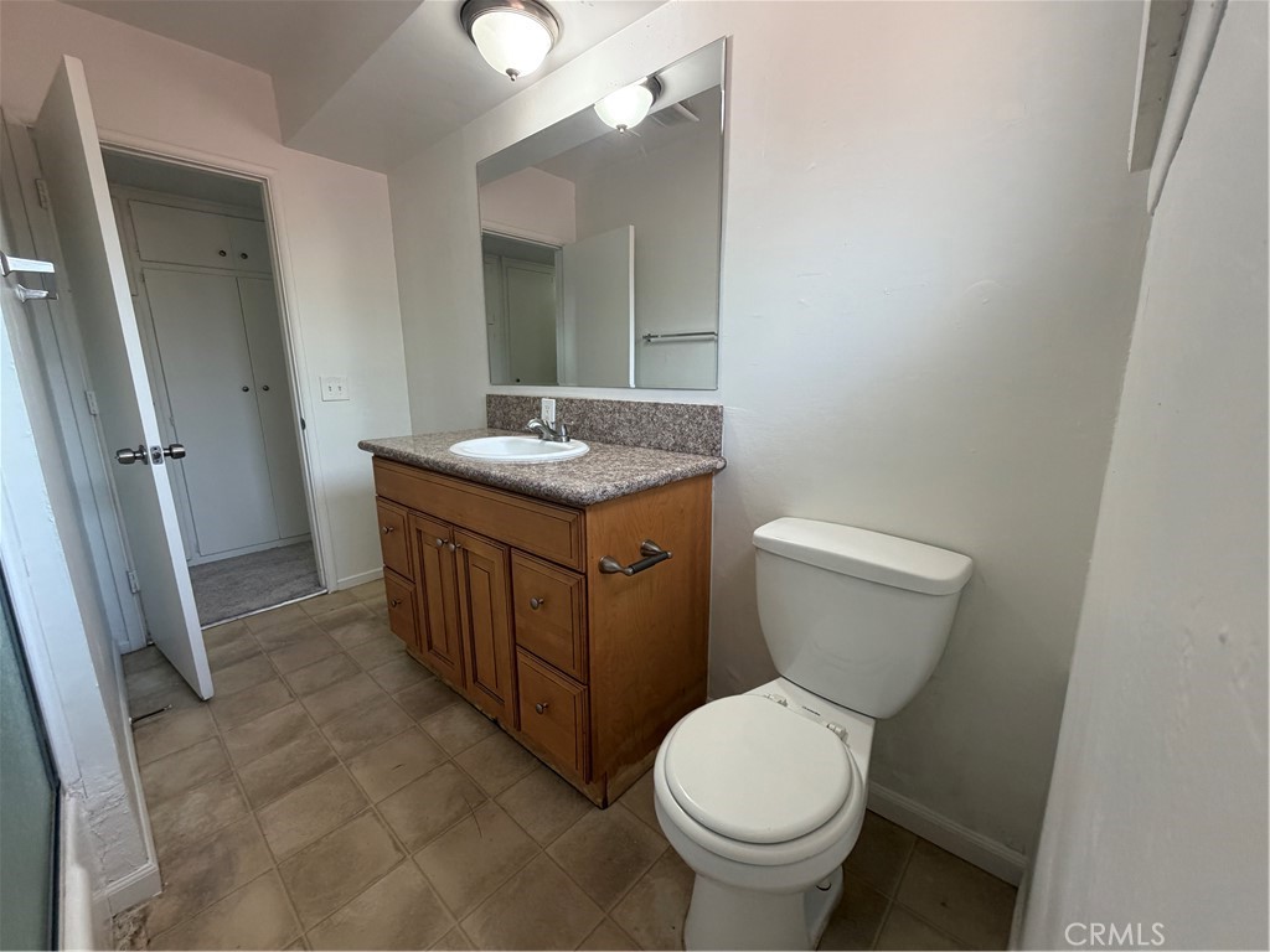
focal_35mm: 14
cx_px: 635
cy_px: 476
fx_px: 514
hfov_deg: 102.1
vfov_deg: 85.7
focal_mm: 2.22
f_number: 2.2
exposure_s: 1/120
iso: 250
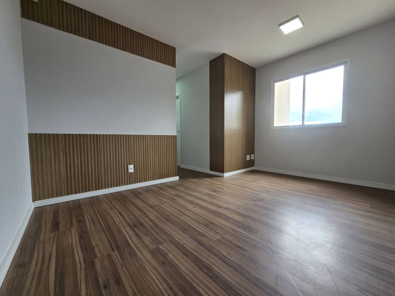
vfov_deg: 89.9
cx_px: 198
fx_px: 148
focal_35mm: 13
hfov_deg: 106.2
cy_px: 148
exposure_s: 1/138
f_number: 2.2
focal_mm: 2.2
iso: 50
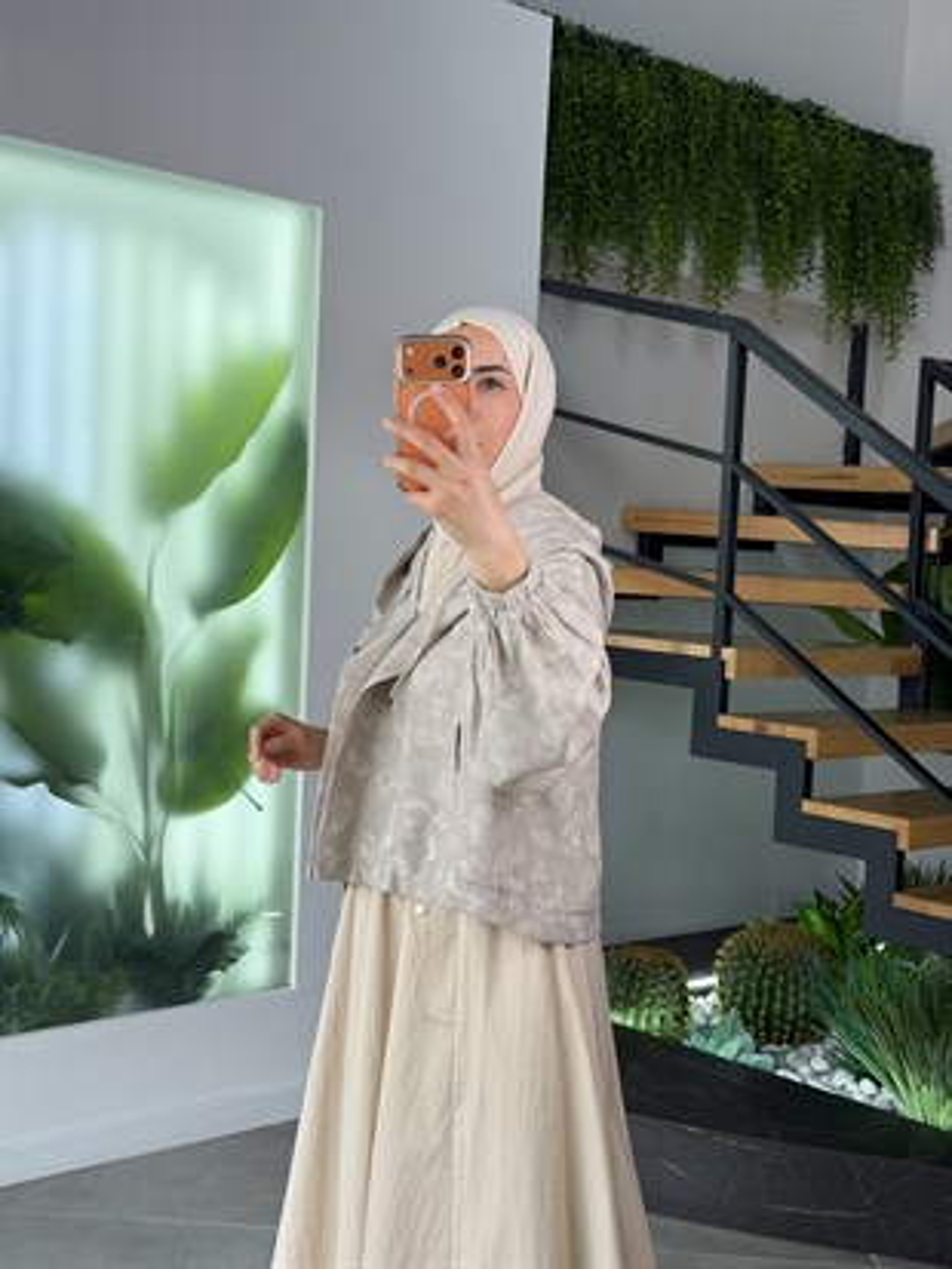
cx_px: 476
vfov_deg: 39.6
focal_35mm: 48
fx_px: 1759
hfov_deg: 30.3
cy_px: 634
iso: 64
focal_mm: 6.76
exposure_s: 1/236
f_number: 1.78
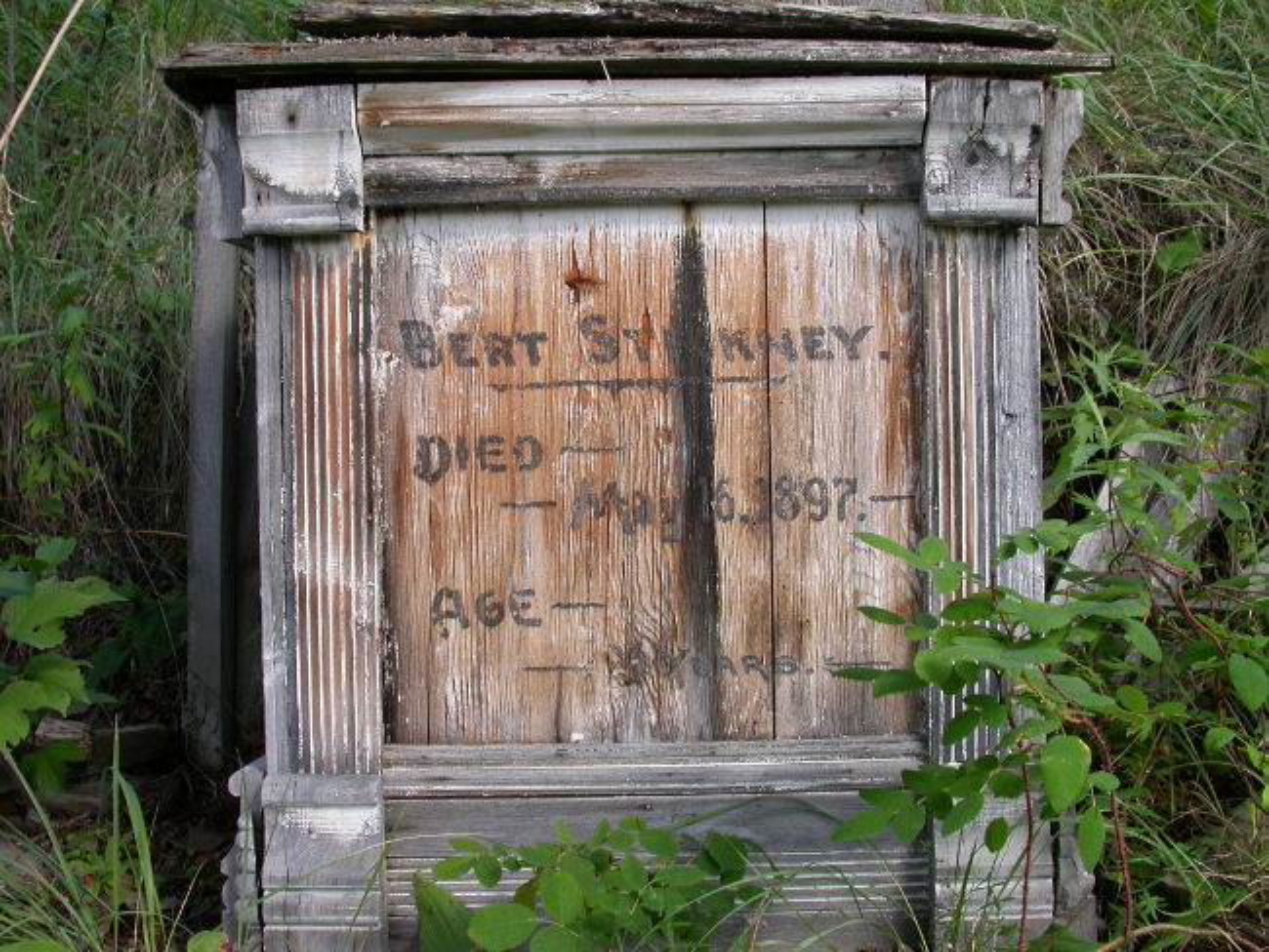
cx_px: 634
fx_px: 1430
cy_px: 476
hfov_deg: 47.8
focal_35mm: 39
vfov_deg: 36.8
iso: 100
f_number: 4.2
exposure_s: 1/119
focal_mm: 8.2
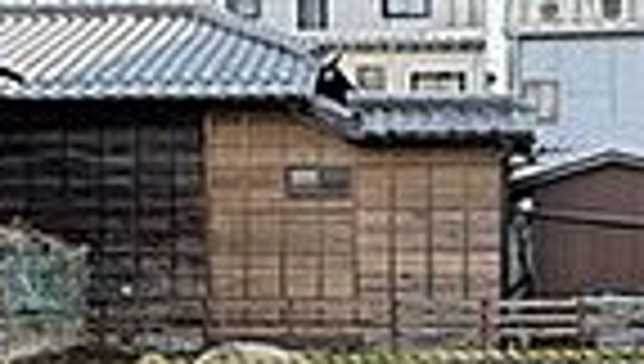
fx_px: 1129
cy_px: 236
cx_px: 468
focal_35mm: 66
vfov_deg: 18.3
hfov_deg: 31.4
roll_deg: +0.4
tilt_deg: +1.0
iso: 40
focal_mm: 2.22
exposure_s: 1/123
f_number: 2.2
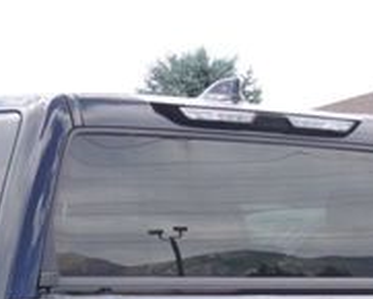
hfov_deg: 12.1
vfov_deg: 9.1
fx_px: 1756
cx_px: 303
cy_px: 600
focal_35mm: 159
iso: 100
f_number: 5.6
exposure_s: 1/125
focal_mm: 20
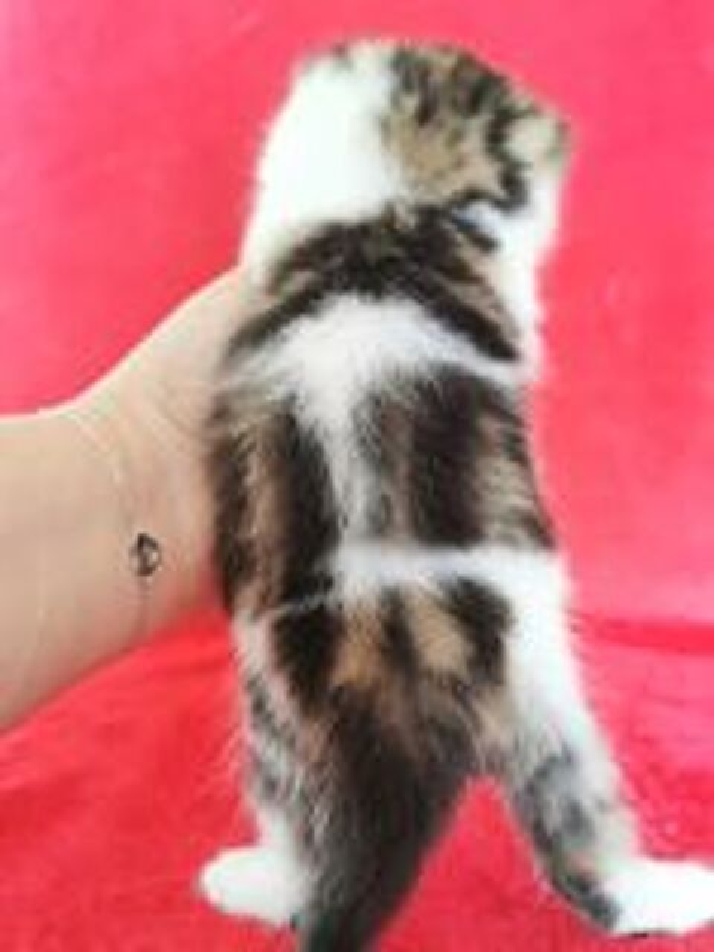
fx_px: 770
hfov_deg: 49.7
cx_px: 357
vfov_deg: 63.4
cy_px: 476
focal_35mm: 28
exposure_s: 1/50
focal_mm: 5.56
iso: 250
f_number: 1.6
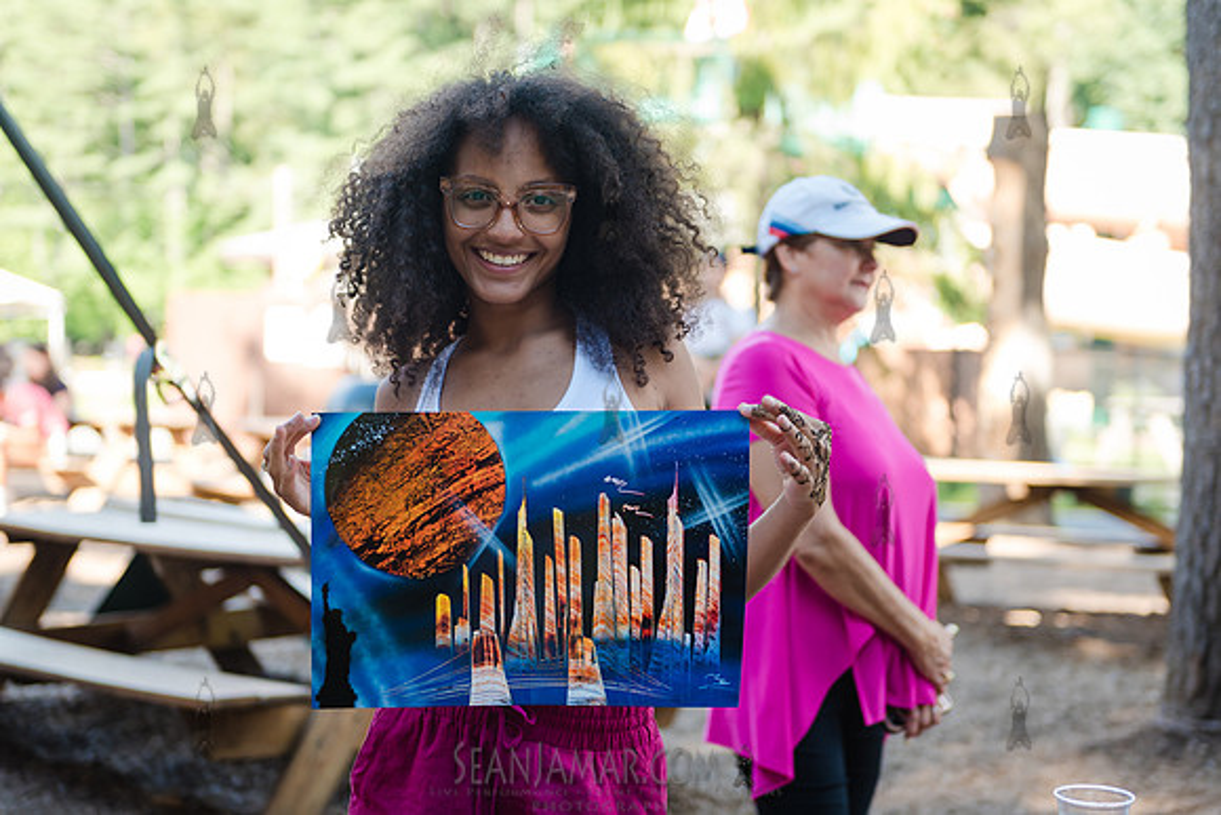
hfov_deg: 27.8
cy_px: 425
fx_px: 2470
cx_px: 603
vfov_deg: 18.7
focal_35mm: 73
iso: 200
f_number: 2.8
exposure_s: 1/250
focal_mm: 62
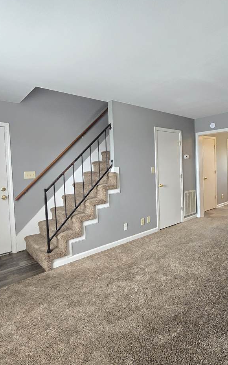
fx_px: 189
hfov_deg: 60.2
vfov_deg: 88.0
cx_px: 158
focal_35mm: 19
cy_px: 177
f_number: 2.2
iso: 640
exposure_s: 1/60
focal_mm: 2.2
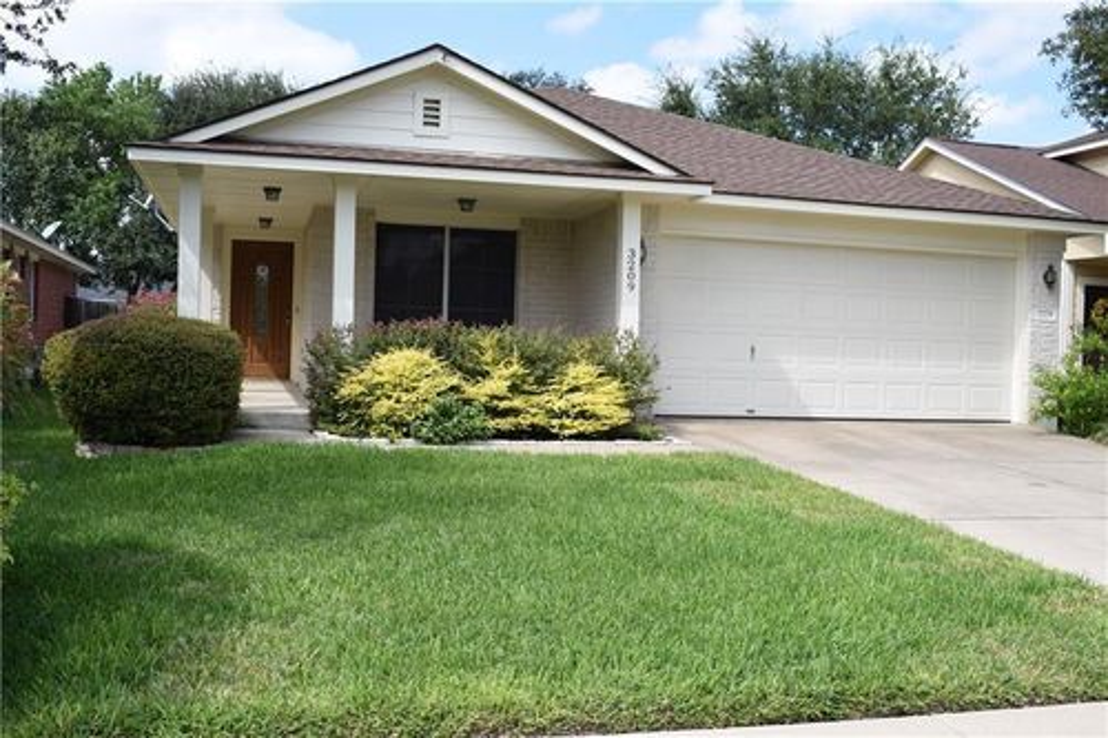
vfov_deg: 35.5
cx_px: 554
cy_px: 369
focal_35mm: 38
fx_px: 1154
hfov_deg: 51.3
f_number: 8
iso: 200
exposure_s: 1/250
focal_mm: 25
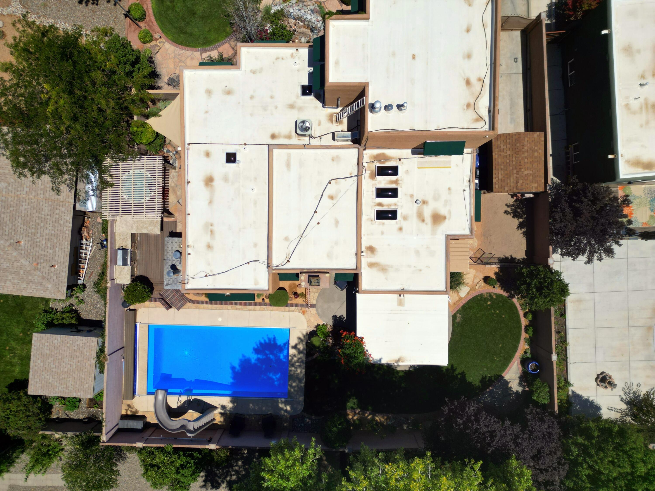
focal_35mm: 24
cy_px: 246
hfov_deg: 71.6
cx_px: 328
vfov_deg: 56.8
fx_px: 454
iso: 110
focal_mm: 6.72
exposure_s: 1/8000
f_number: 1.7
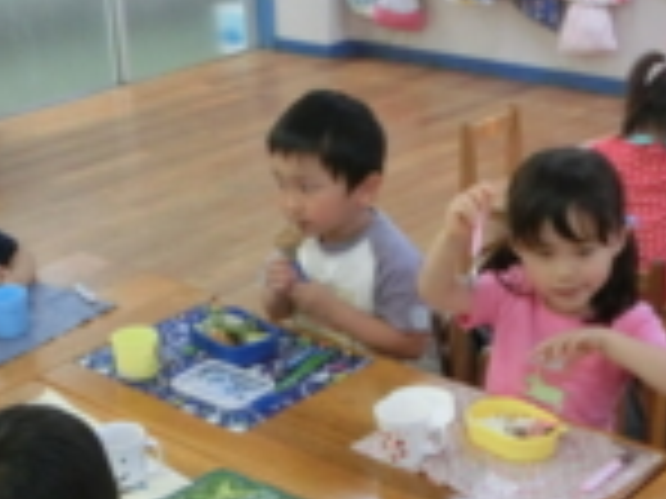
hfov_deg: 29.8
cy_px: 400
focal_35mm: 65
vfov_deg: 22.3
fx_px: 1251
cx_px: 274
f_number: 3
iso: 640
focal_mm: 4.24
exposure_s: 1/125
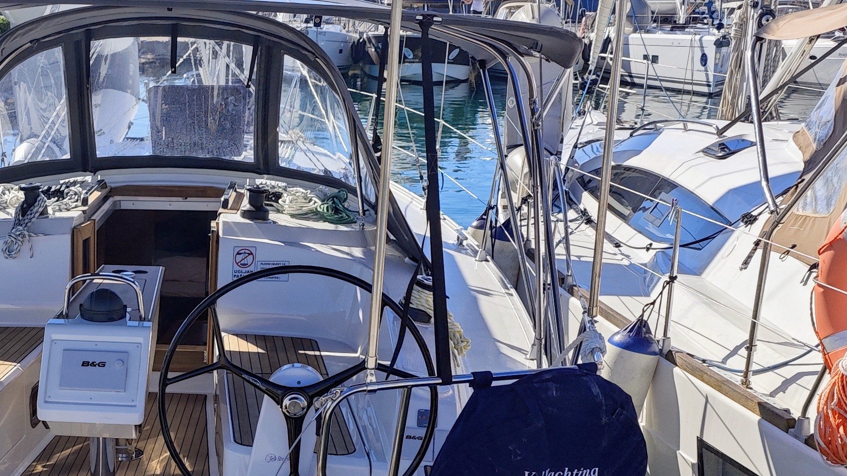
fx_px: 1302
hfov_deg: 34.1
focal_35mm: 58
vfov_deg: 20.3
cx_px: 91
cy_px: 432
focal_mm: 6.55
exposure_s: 1/4180
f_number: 1.6
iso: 50
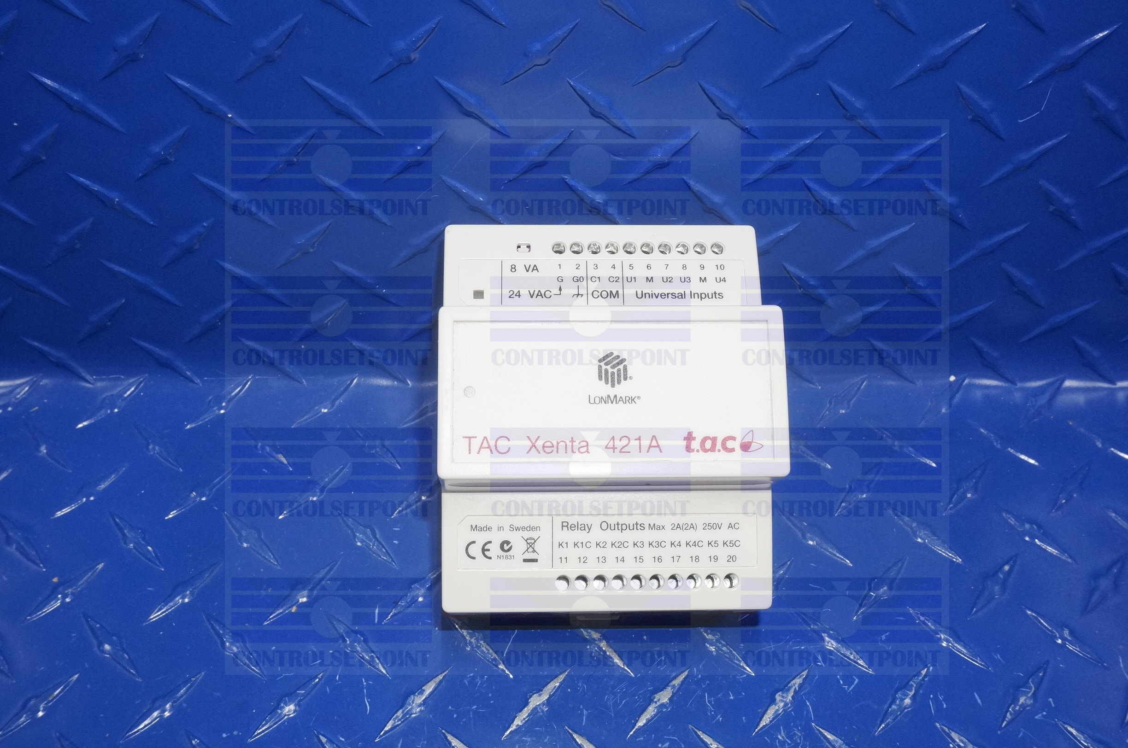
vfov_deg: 34.1
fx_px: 1220
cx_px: 564
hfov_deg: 49.6
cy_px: 374
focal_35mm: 39
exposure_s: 1/50
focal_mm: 26
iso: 1600
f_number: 14
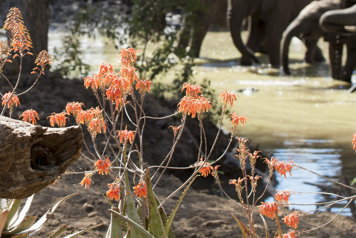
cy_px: 5
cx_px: 66
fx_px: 2849
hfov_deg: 7.1
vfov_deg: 4.8
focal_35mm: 288
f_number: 5.6
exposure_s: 1/250
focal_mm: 95
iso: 280
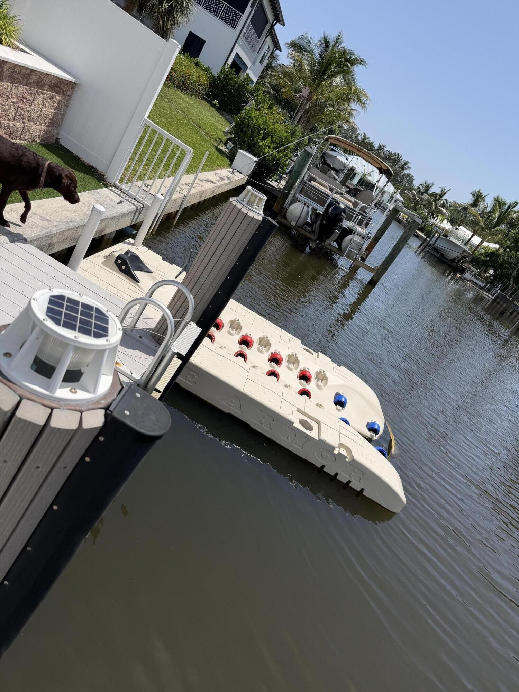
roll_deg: -33.6
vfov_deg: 71.6
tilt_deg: -20.8
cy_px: 346
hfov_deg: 56.8
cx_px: 260
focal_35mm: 24
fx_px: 480
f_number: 1.78
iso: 80
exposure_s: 1/6173
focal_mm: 6.76
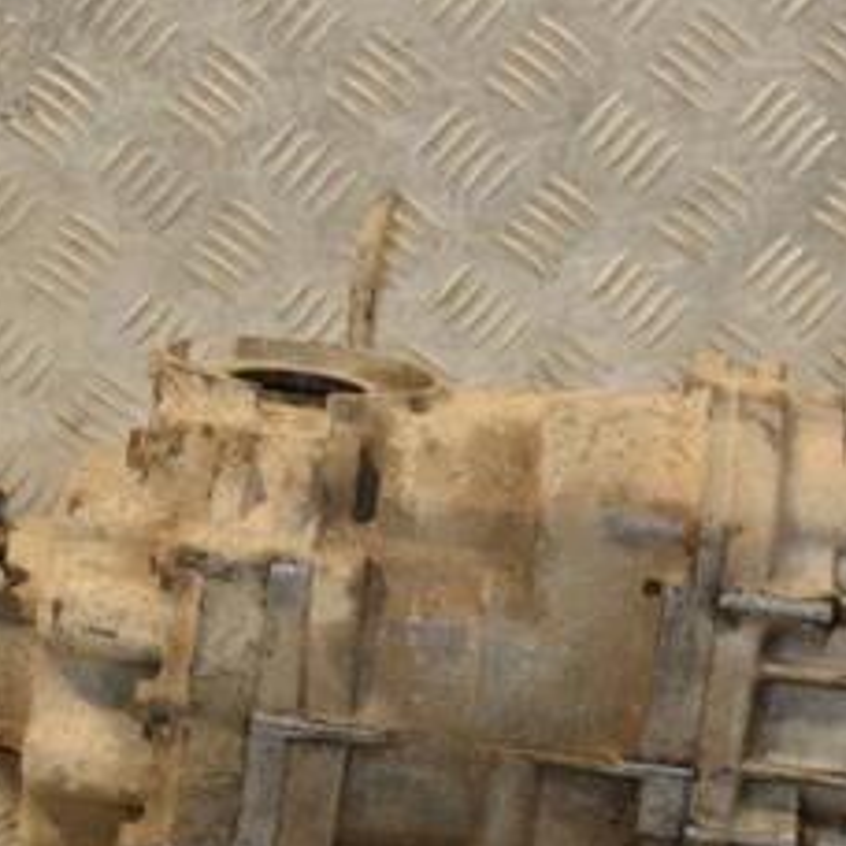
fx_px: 3705
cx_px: 549
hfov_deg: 13.0
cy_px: 497
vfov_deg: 13.0
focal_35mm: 134
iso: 800
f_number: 4.8
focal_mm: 40
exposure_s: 1/160
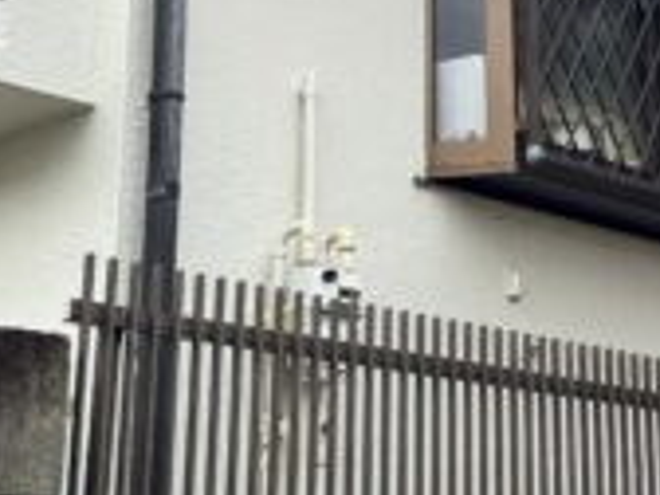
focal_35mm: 100
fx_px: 1907
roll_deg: +3.0
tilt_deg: +20.7
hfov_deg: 19.1
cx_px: 656
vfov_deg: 14.5
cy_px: -14
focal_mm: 6.76
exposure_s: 1/464
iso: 64
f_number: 1.78
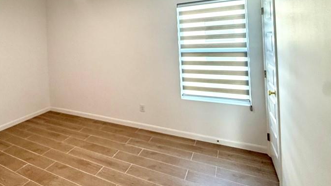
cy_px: 40
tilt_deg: +0.1
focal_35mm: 23
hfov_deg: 75.5
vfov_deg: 47.2
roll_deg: +2.3
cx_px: 103
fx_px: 202
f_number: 2.2
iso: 200
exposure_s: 1/120
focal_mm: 2.22
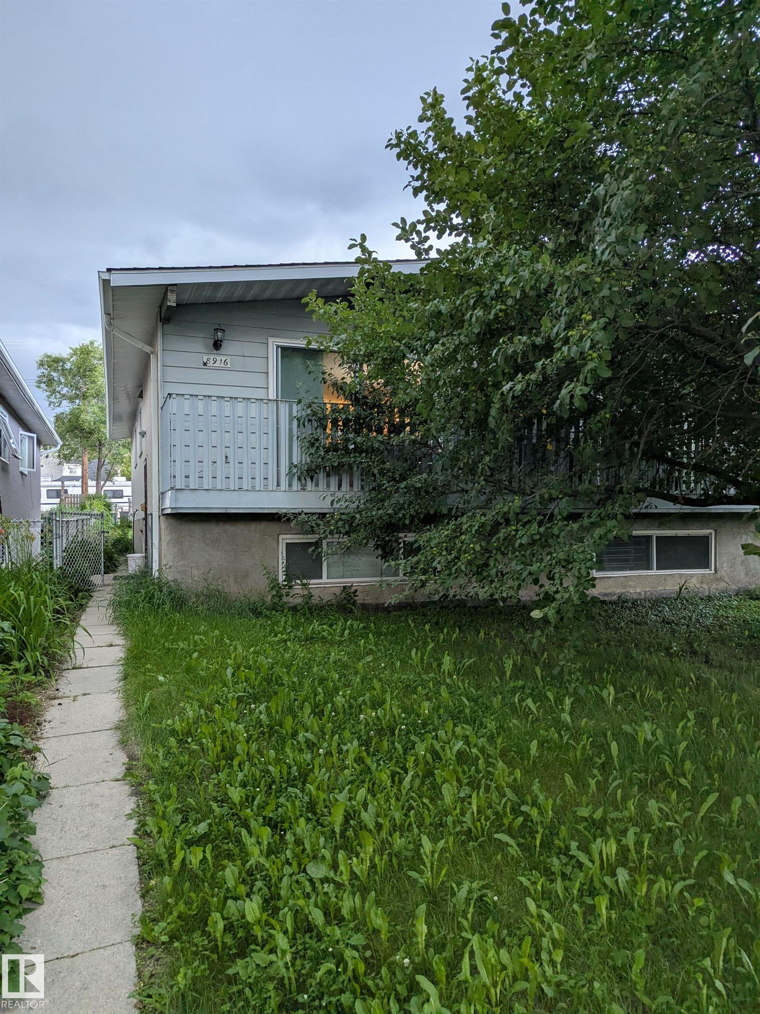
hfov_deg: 56.8
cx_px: 380
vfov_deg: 71.6
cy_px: 507
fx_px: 703
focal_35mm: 24
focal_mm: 6.81
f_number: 1.85
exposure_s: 1/98.5
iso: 192
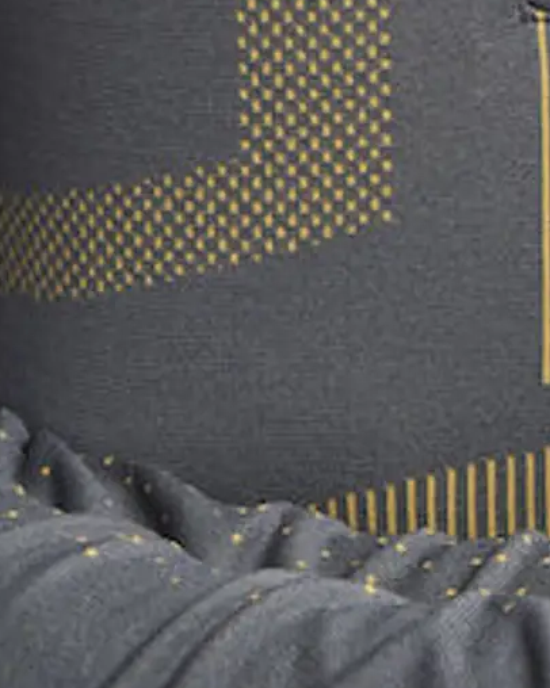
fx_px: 5151
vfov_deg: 7.5
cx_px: 985
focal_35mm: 253
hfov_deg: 6.0
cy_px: -369
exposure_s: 1/200
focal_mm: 55
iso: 100
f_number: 11
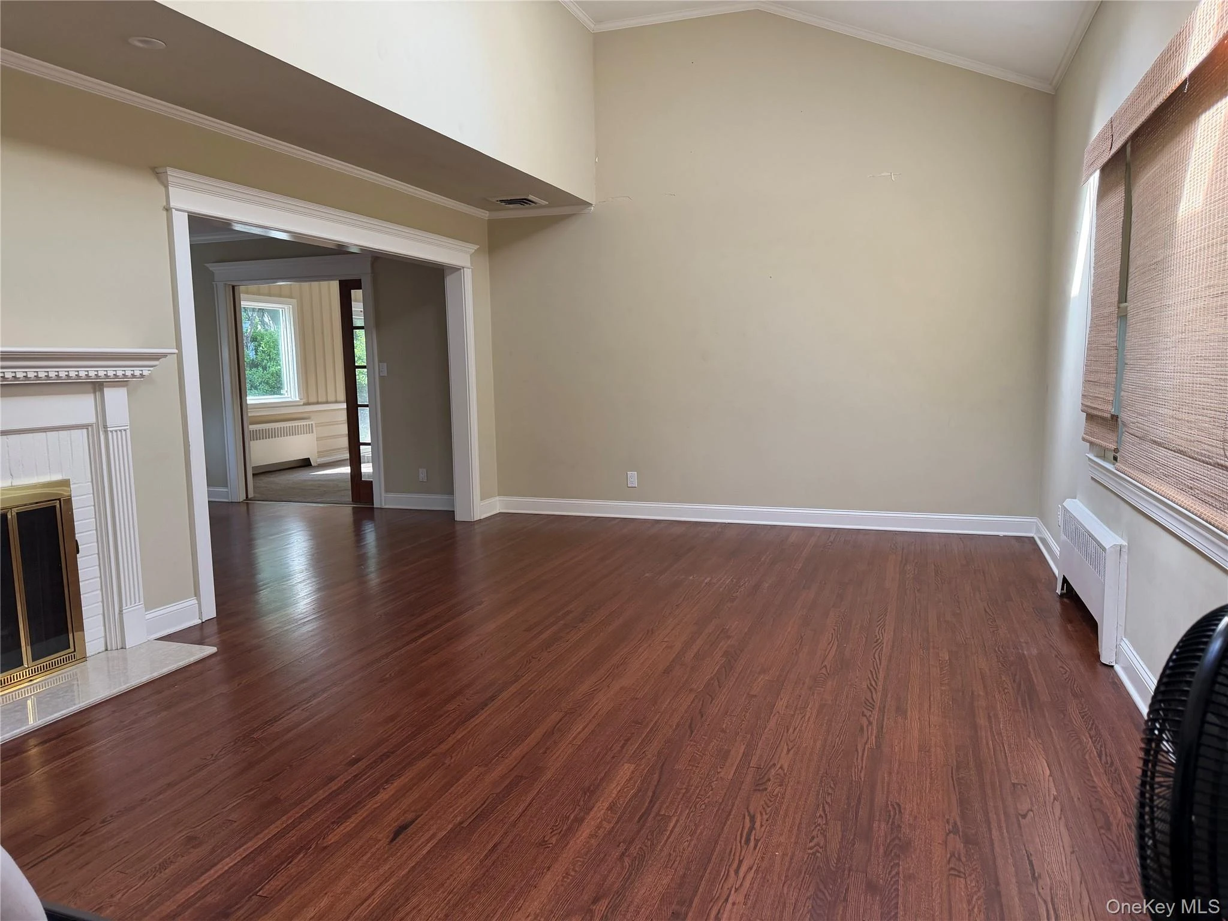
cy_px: 460
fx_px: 851
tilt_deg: -5.9
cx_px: 614
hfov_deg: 71.6
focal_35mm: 24
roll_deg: +0.6
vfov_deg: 56.8
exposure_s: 1/129
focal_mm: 6.76
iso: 200
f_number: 1.78
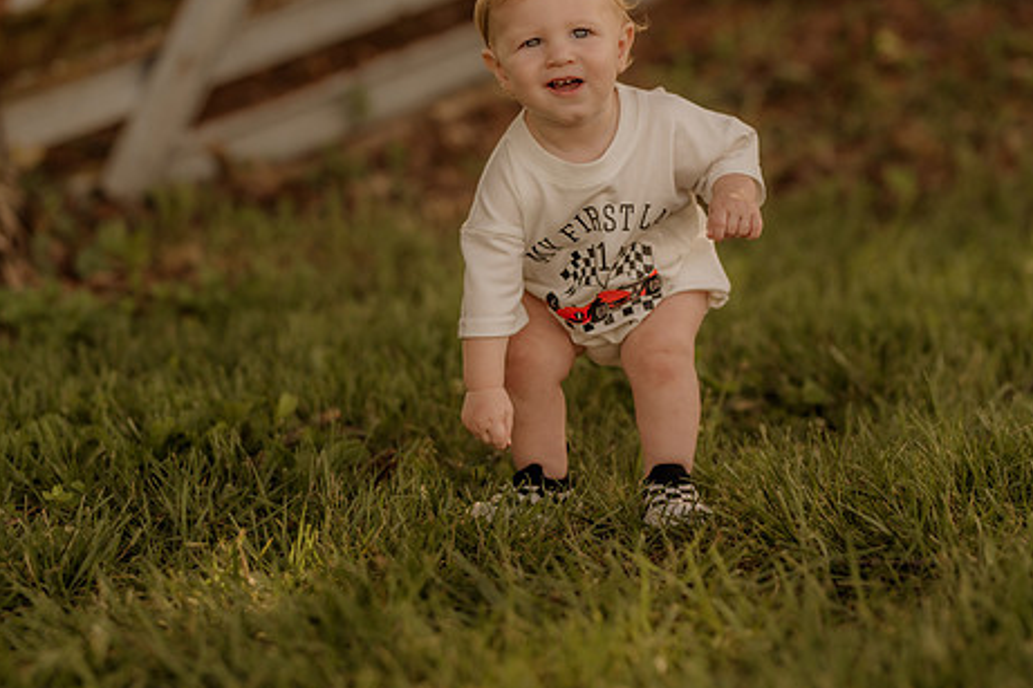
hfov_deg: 19.1
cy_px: 331
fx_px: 3069
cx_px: 497
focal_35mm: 107
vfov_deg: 12.8
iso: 250
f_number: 2
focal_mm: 85
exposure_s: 1/1250
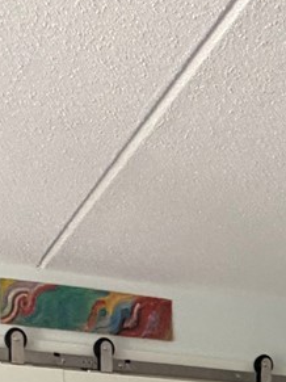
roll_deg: +0.5
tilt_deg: -7.1
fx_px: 849
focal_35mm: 77
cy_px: 685
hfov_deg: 19.1
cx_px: 160
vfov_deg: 19.2
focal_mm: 2.22
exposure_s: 1/121
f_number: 2.2
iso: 320
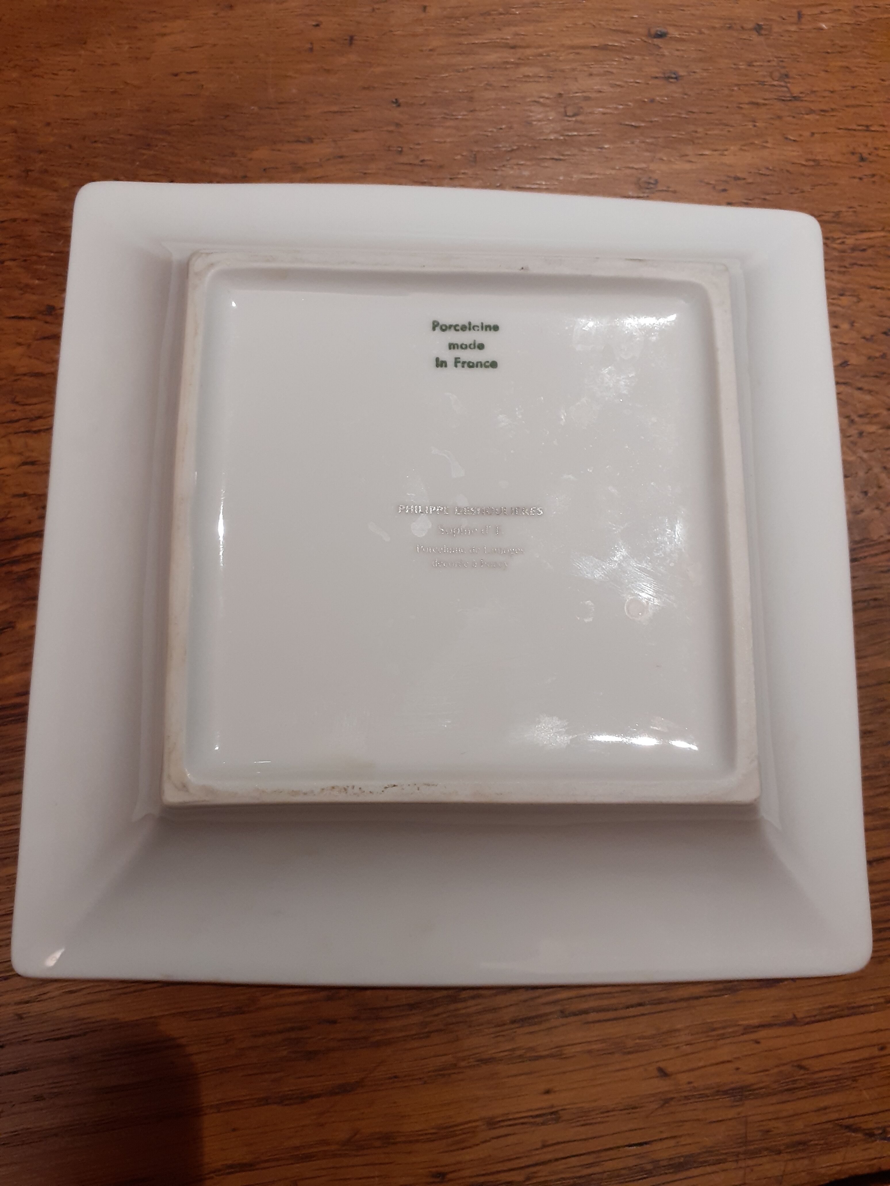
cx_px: 445
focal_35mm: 27
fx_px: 926
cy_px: 593
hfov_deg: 51.4
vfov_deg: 65.3
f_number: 1.9
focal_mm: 3.6
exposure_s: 1/50
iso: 100
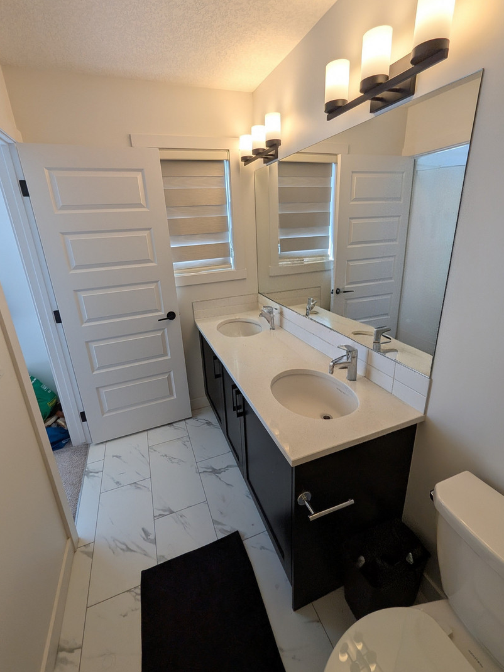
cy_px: 313
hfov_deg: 85.6
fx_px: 272
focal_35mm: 14
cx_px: 243
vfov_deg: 101.9
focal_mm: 1.54
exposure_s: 1/120
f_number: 2.2
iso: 26
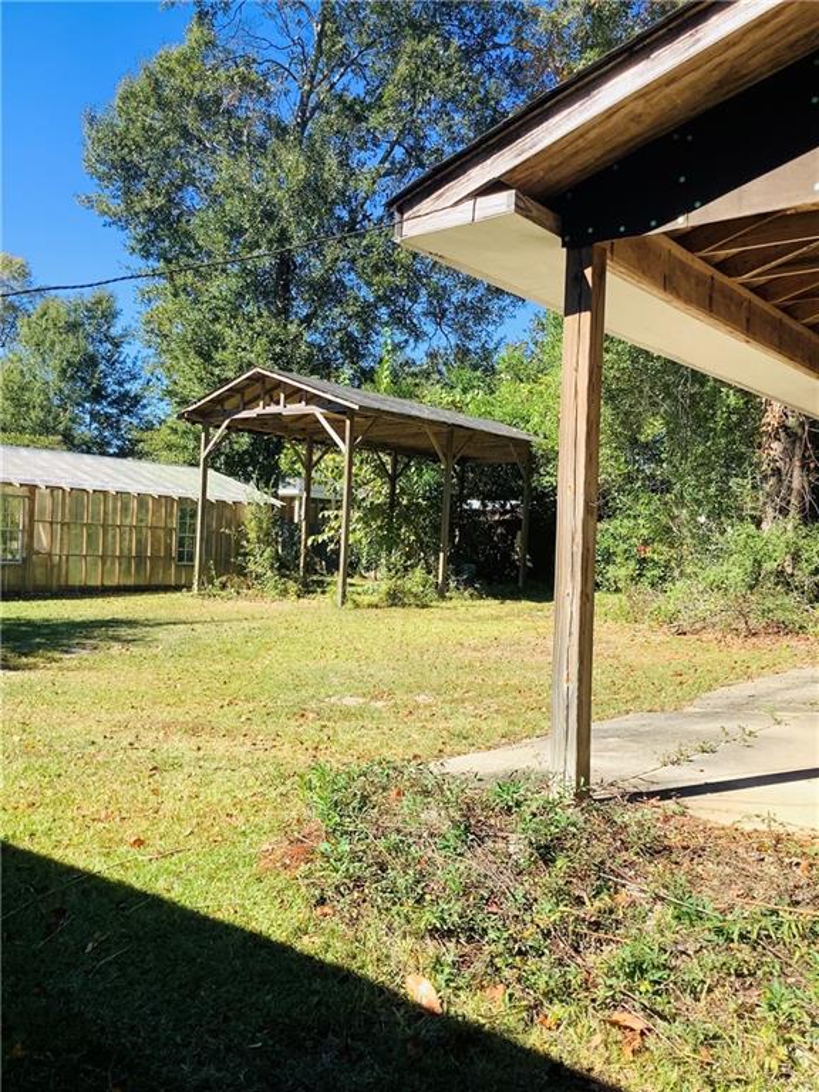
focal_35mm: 31
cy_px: 546
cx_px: 410
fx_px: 978
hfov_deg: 45.4
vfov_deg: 58.4
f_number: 2.4
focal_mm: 3.3
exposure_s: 1/554
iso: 25
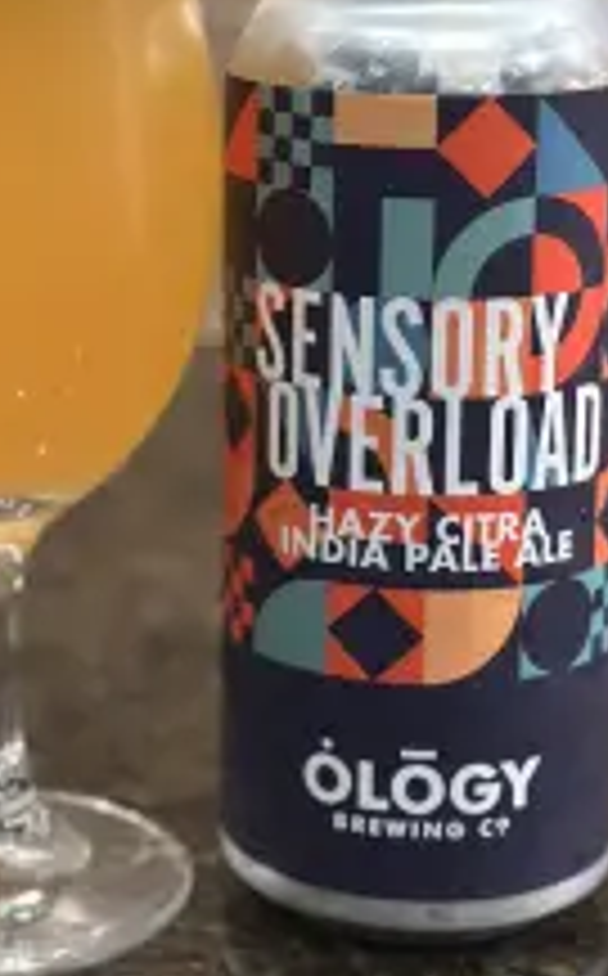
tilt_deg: -11.3
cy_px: 328
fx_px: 2500
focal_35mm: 94
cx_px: 207
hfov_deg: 13.8
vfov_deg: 22.0
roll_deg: +0.1
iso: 400
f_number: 1.78
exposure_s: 1/40
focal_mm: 6.86
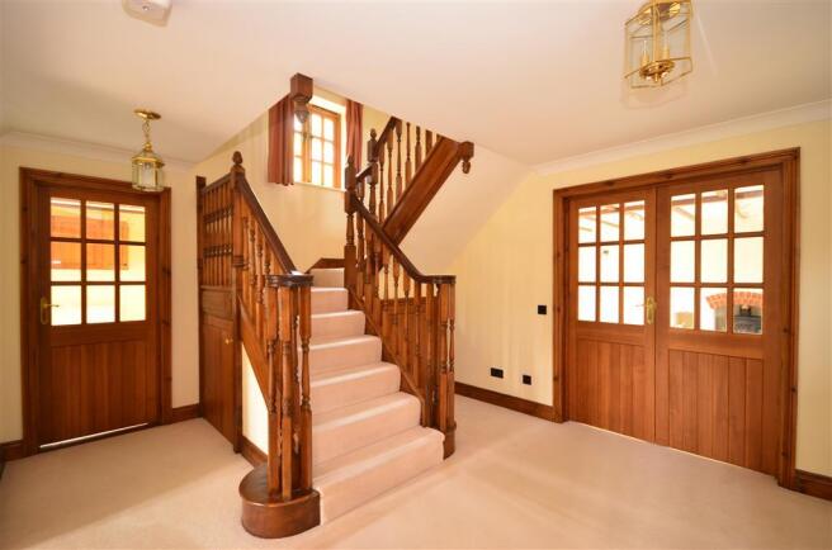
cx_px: 416
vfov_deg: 77.0
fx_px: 346
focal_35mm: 15
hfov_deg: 100.5
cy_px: 275
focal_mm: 10
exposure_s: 1/3
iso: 200
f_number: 5
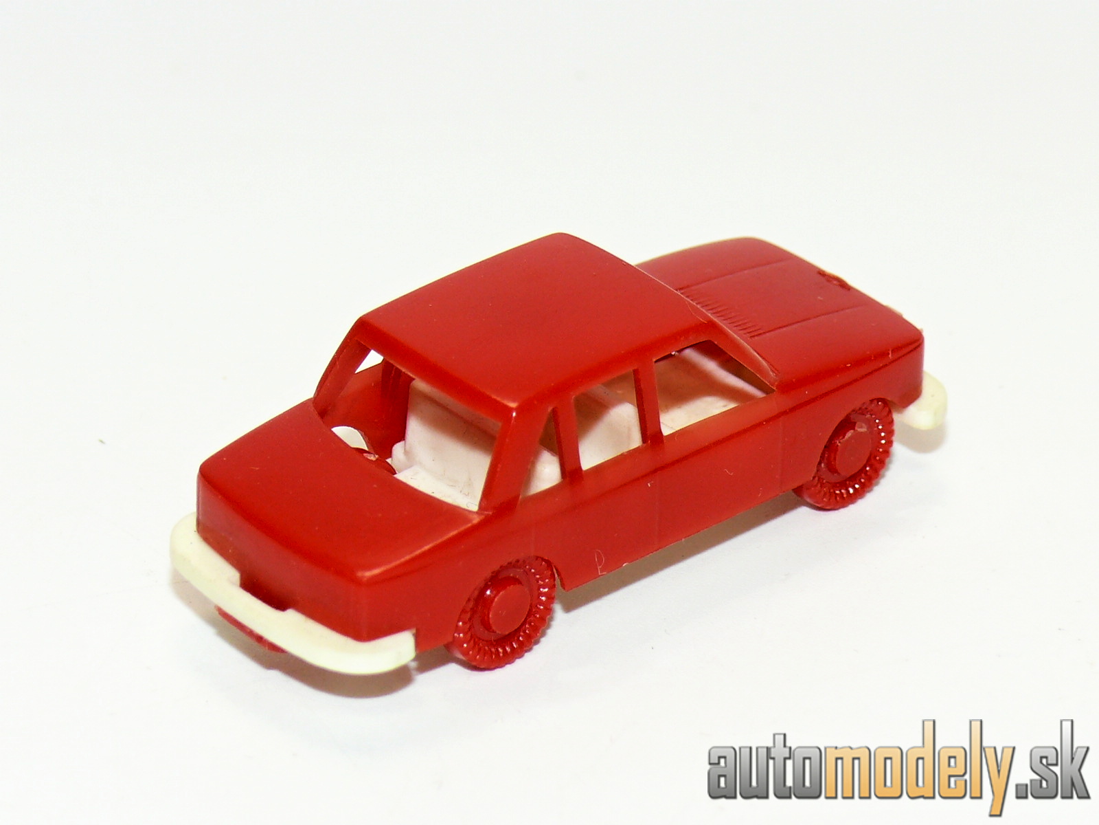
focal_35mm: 157
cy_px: 412
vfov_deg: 9.5
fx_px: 4984
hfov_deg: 12.6
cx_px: 550
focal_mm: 18.6
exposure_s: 1/30
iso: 100
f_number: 4
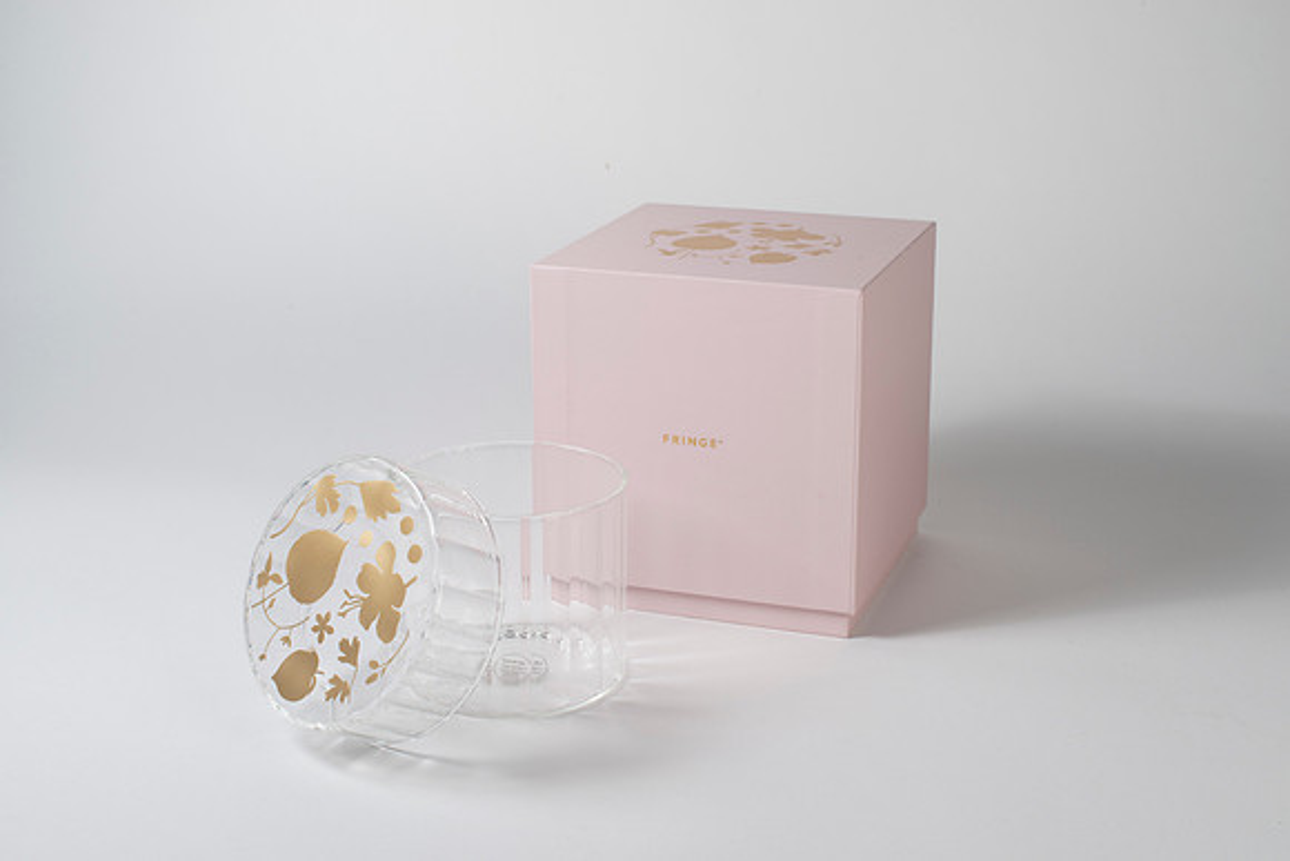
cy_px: 430
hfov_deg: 38.4
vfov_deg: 26.2
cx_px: 645
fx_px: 1853
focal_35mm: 52
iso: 100
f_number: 16
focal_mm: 50
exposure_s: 1/200
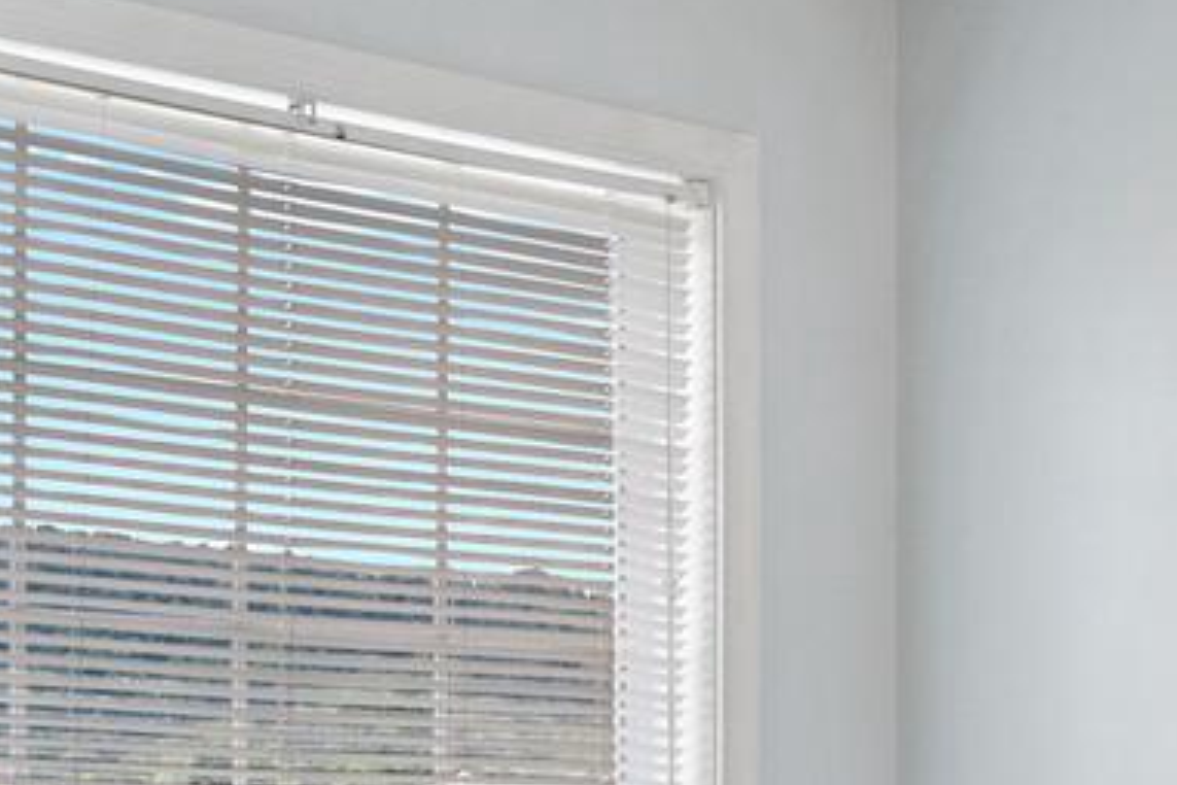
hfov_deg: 23.4
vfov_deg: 15.3
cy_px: 955
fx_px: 2812
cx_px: 905
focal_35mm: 86
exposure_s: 1/1600
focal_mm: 16
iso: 640
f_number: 8
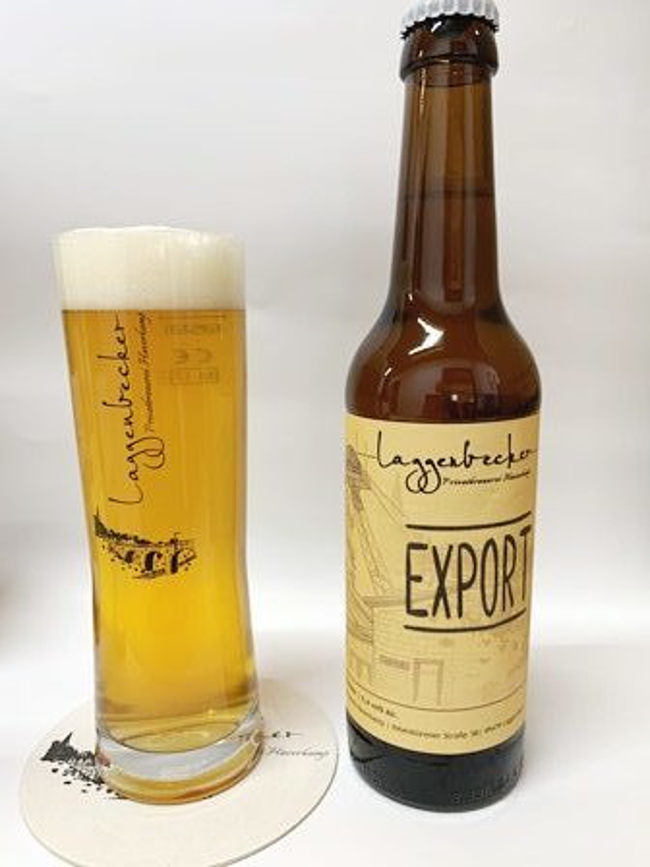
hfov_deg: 53.1
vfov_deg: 67.3
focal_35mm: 26
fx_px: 651
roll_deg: -0.4
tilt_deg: -10.2
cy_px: 434
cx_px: 325
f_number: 1.8
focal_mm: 4.25
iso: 100
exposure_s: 1/50
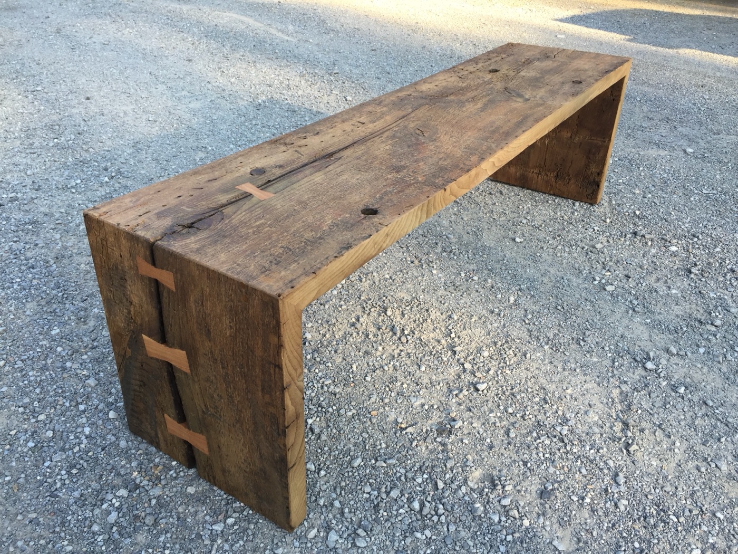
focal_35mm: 29
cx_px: 369
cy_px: 277
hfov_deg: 61.7
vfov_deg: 48.2
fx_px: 618
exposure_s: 1/230
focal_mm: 4.15
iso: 32
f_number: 2.2
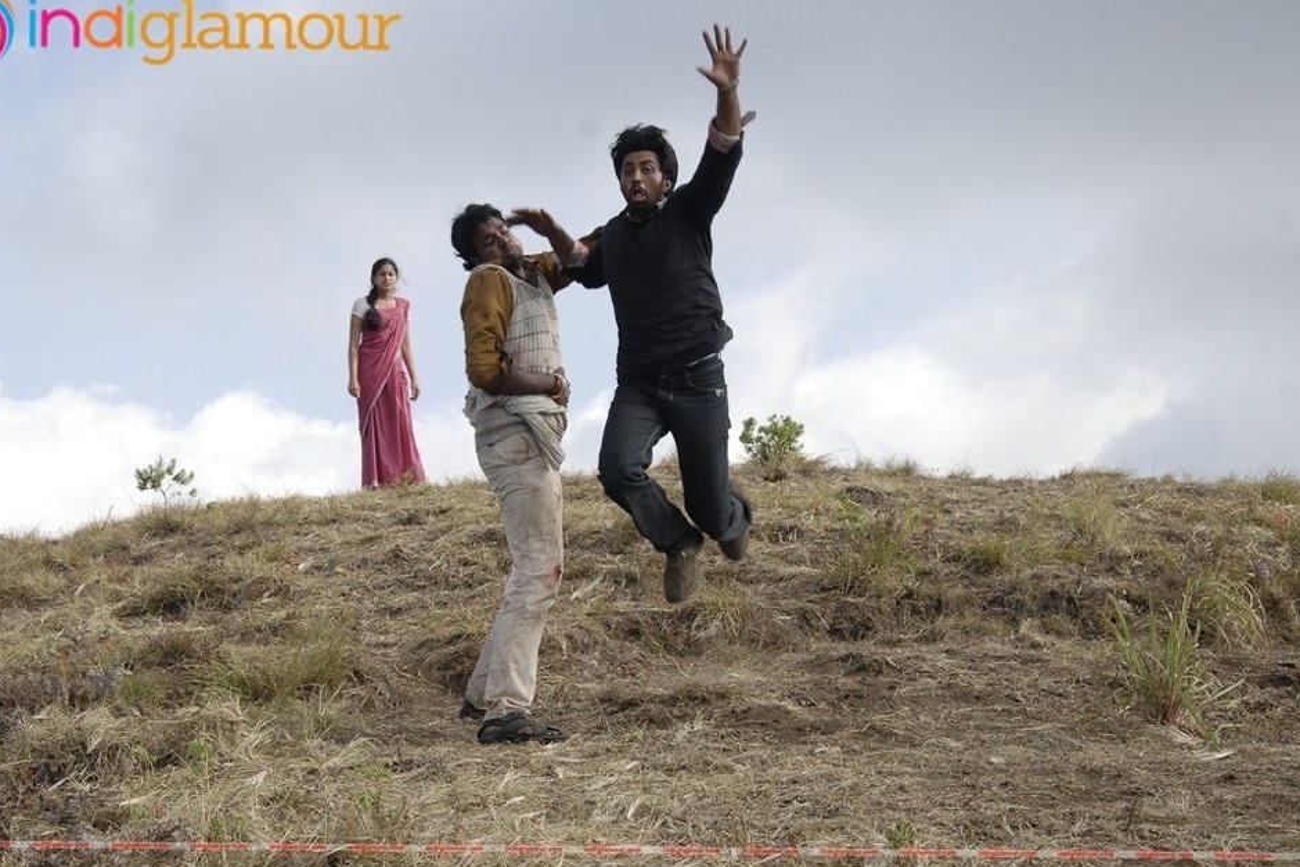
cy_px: 440
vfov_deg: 17.1
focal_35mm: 80
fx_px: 2889
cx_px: 612
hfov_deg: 25.4
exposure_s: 1/250
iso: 200
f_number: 8
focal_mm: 50
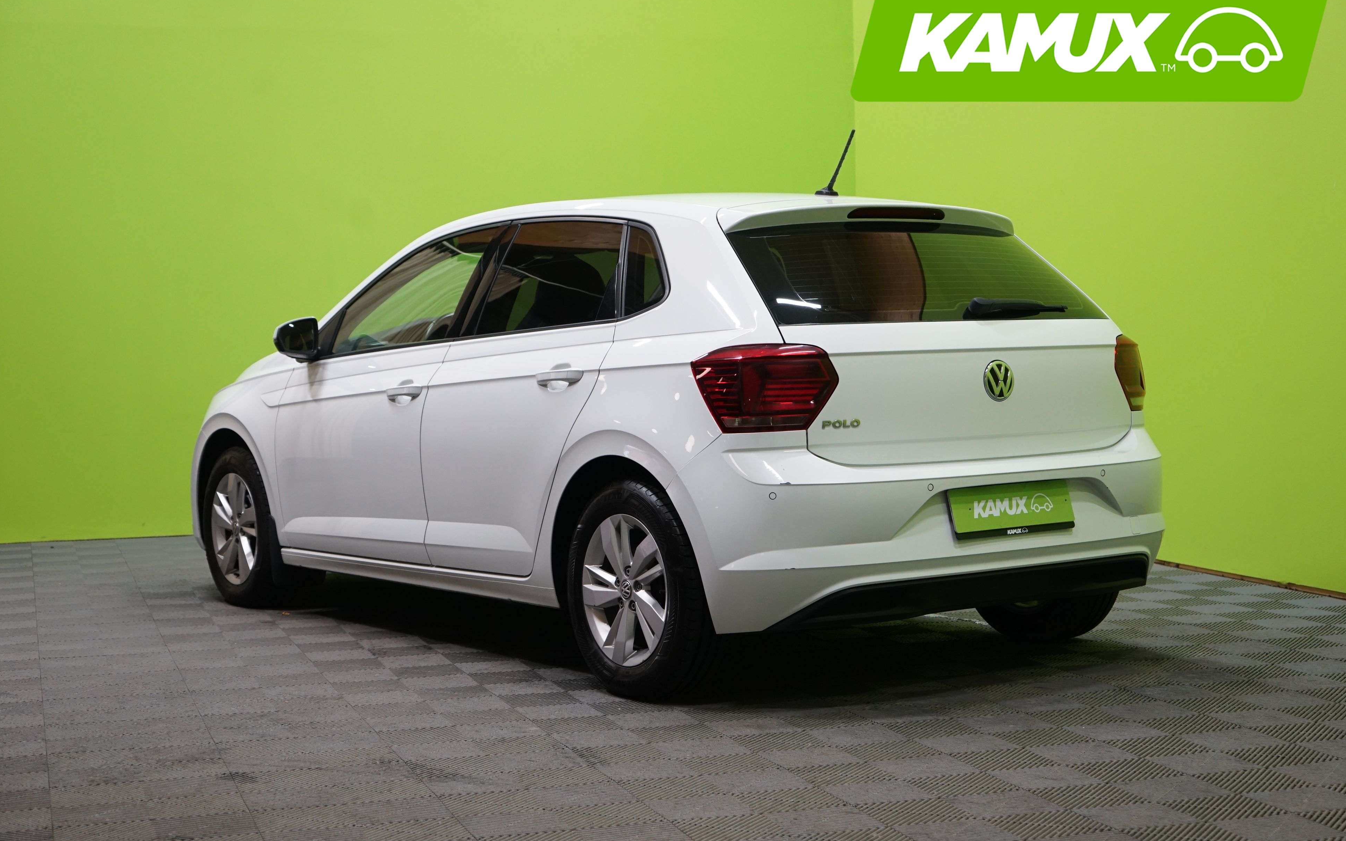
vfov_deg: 23.5
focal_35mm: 55
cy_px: 397
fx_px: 2017
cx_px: 678
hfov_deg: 36.9
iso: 1250
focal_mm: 53
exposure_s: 1/160
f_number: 4.5
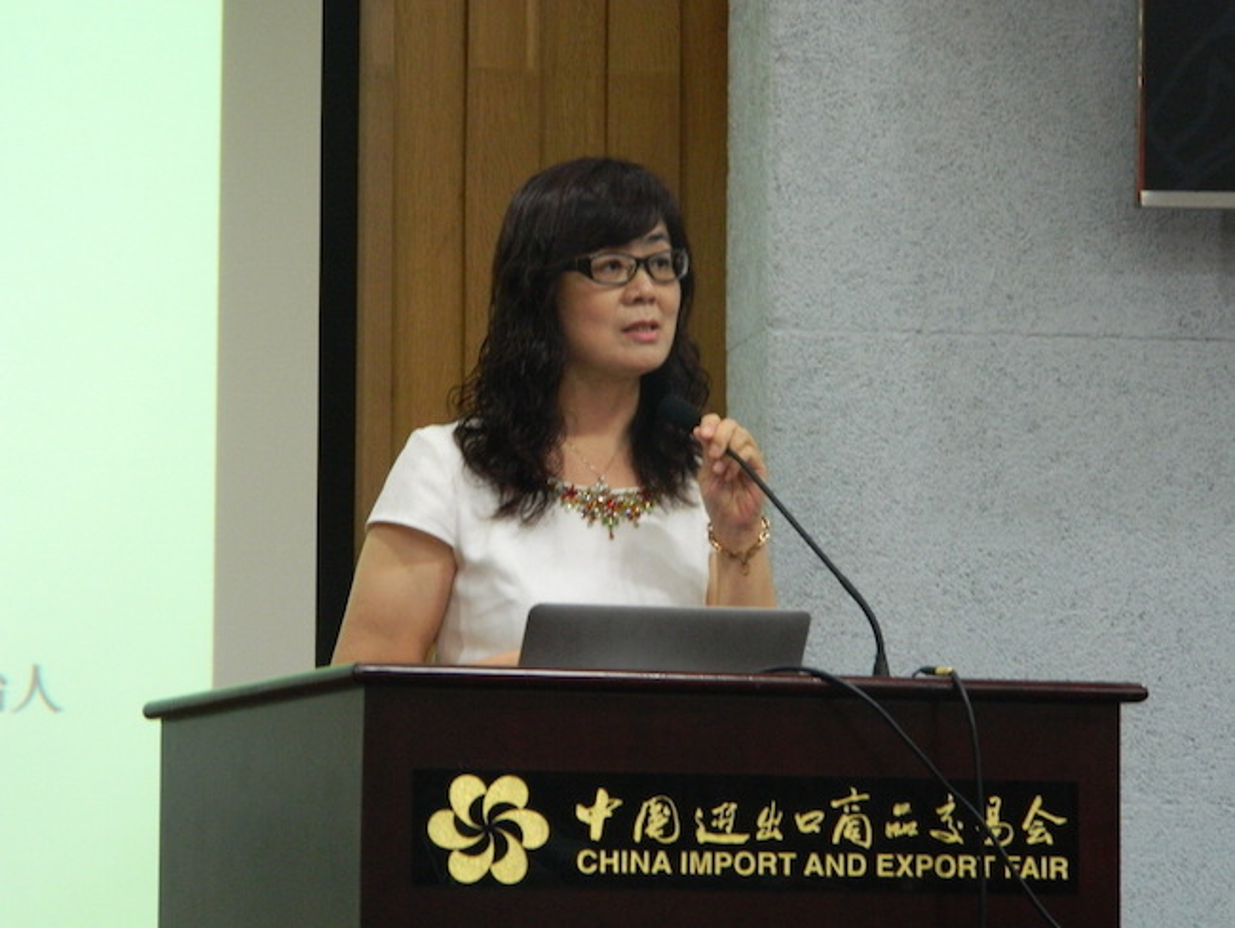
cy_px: 464
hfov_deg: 11.2
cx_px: 618
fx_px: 6317
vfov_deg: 8.4
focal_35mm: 177
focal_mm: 31.8
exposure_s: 1/10
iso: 400
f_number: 5.1
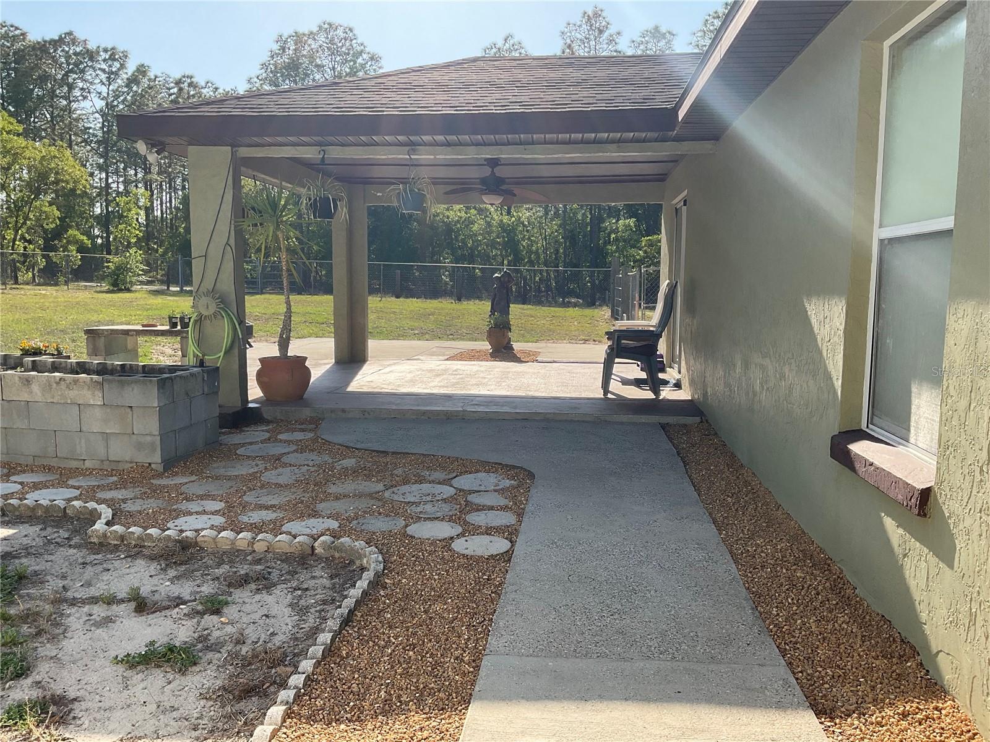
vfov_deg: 48.2
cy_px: 371
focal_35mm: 29
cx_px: 495
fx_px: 829
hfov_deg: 61.7
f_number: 1.8
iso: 16
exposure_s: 1/1168
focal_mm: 3
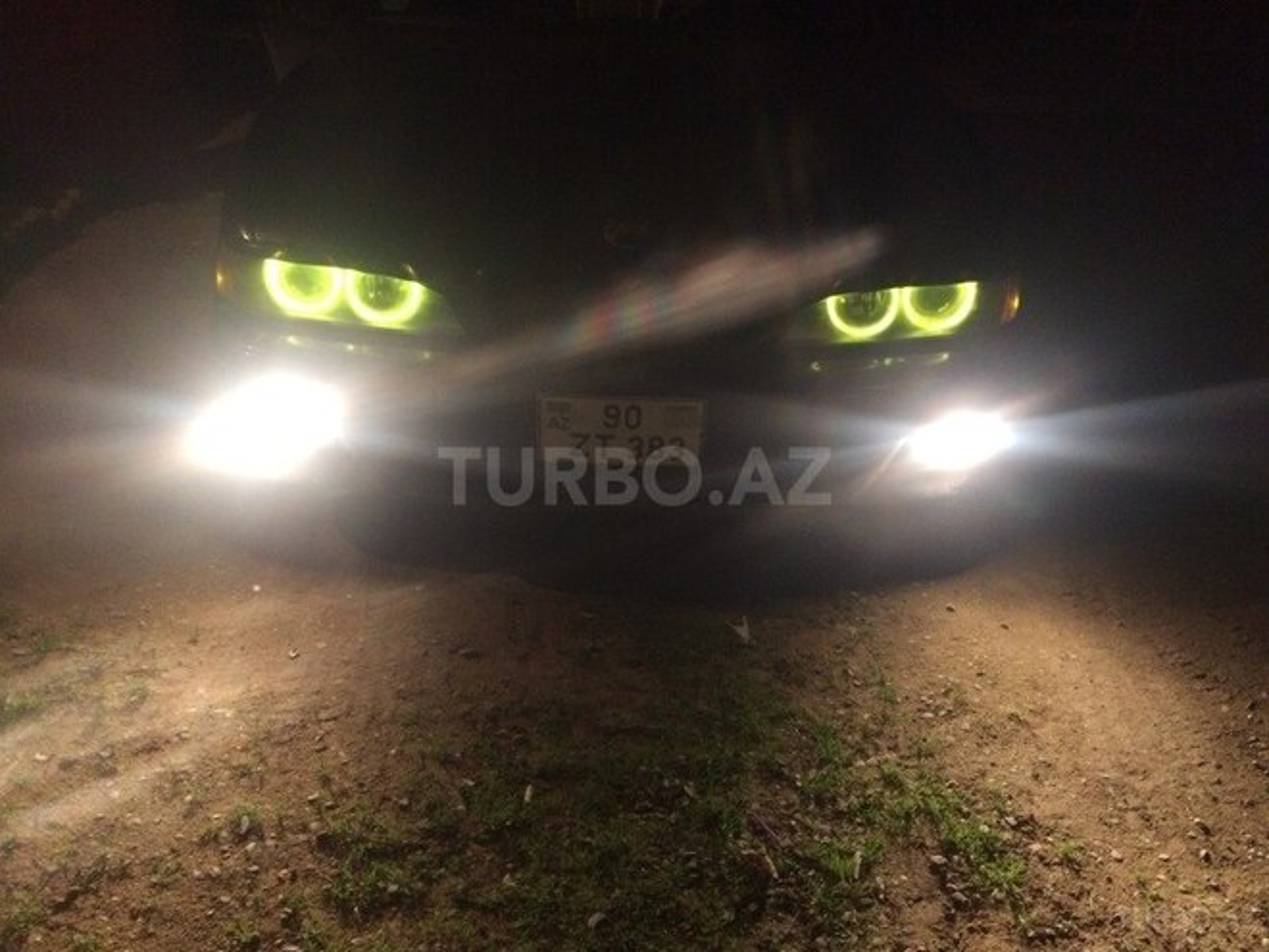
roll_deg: -4.1
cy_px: 476
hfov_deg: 61.7
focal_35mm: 29
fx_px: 1063
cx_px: 634
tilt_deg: -25.7
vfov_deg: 48.2
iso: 400
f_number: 2.2
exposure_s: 1/17
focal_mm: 4.15
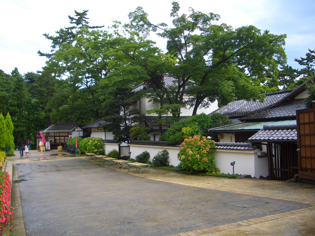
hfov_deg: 52.6
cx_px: 158
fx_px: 318
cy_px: 118
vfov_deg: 40.7
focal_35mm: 35
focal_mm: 5.8
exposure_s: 1/250
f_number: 2.6
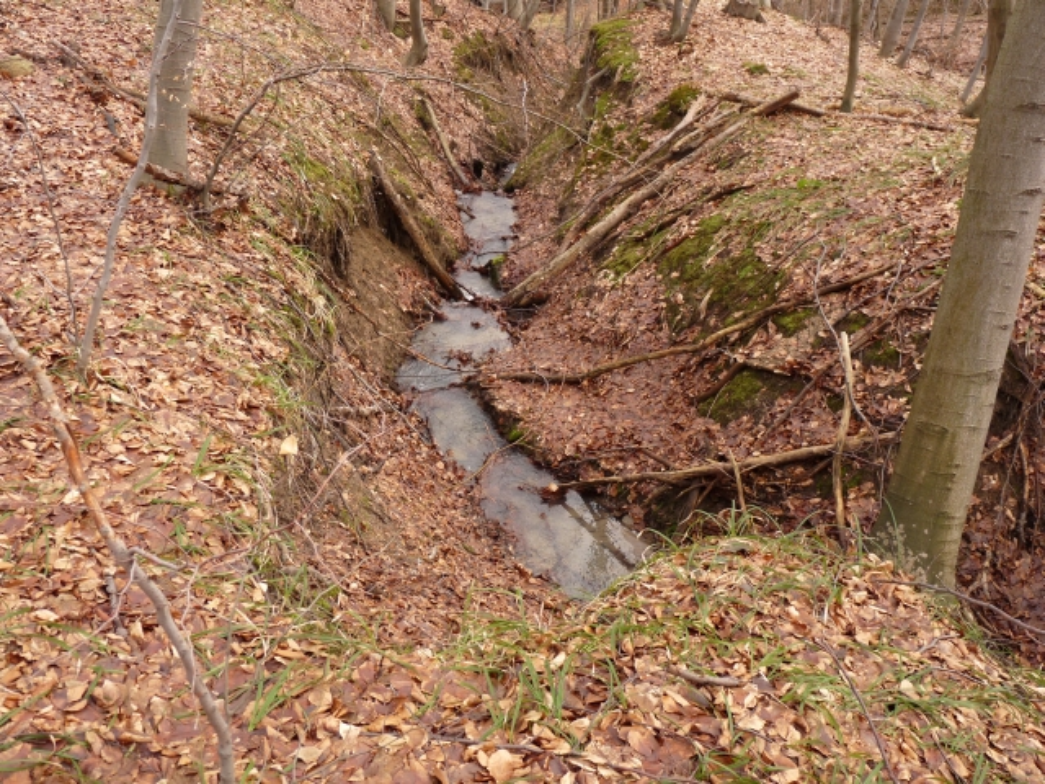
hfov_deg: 54.0
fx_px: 1026
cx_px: 522
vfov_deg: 41.8
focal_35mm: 34
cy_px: 392
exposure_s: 1/80
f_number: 3
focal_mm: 6
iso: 100
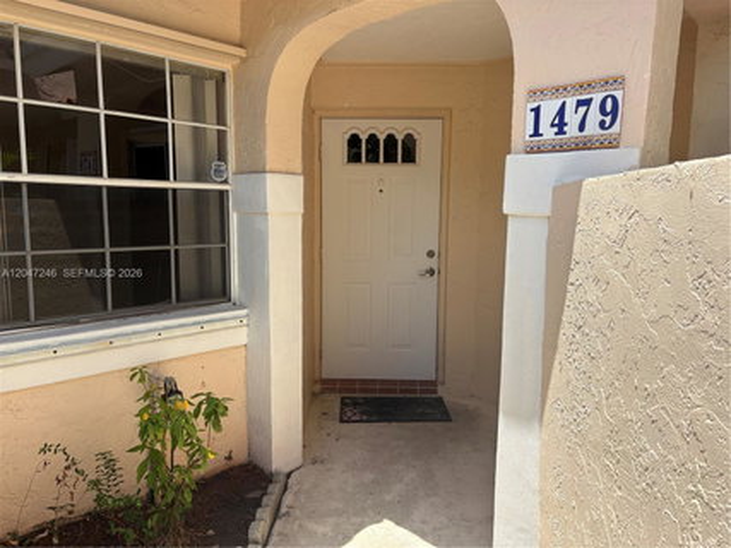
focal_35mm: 26
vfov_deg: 53.0
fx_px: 549
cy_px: 274
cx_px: 366
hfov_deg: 67.3
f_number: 1.6
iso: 50
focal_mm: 5.96
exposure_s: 1/2208
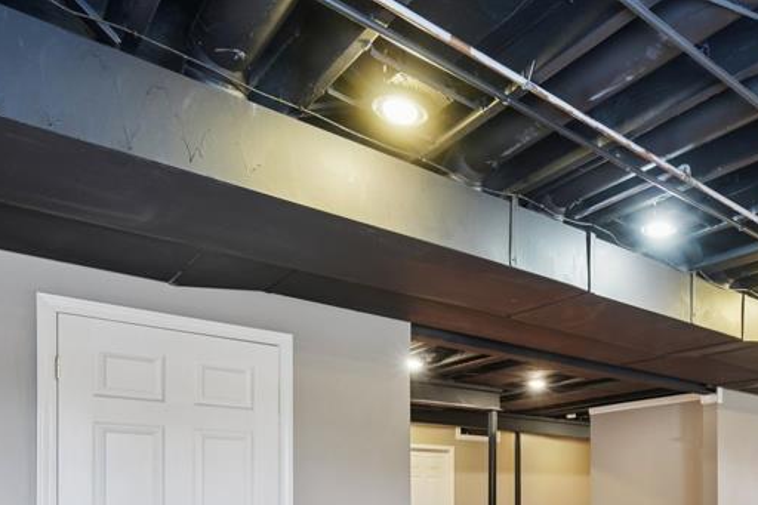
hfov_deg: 56.3
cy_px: 504
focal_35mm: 30
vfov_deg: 38.7
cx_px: 632
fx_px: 631
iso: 400
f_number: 8
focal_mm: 10
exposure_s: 1/3.33
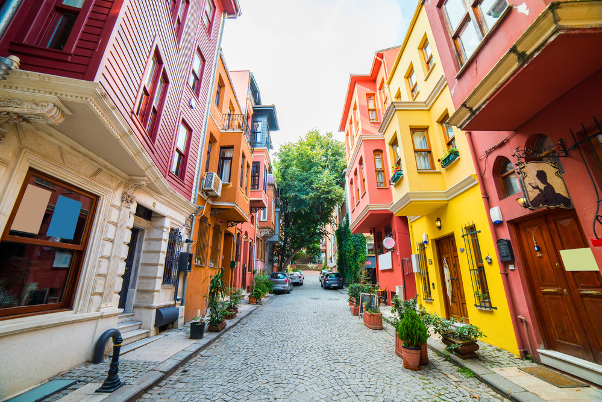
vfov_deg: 81.3
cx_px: 301
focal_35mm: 14
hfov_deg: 104.2
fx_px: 234
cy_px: 201
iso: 200
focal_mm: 14
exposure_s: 1/80
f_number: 9
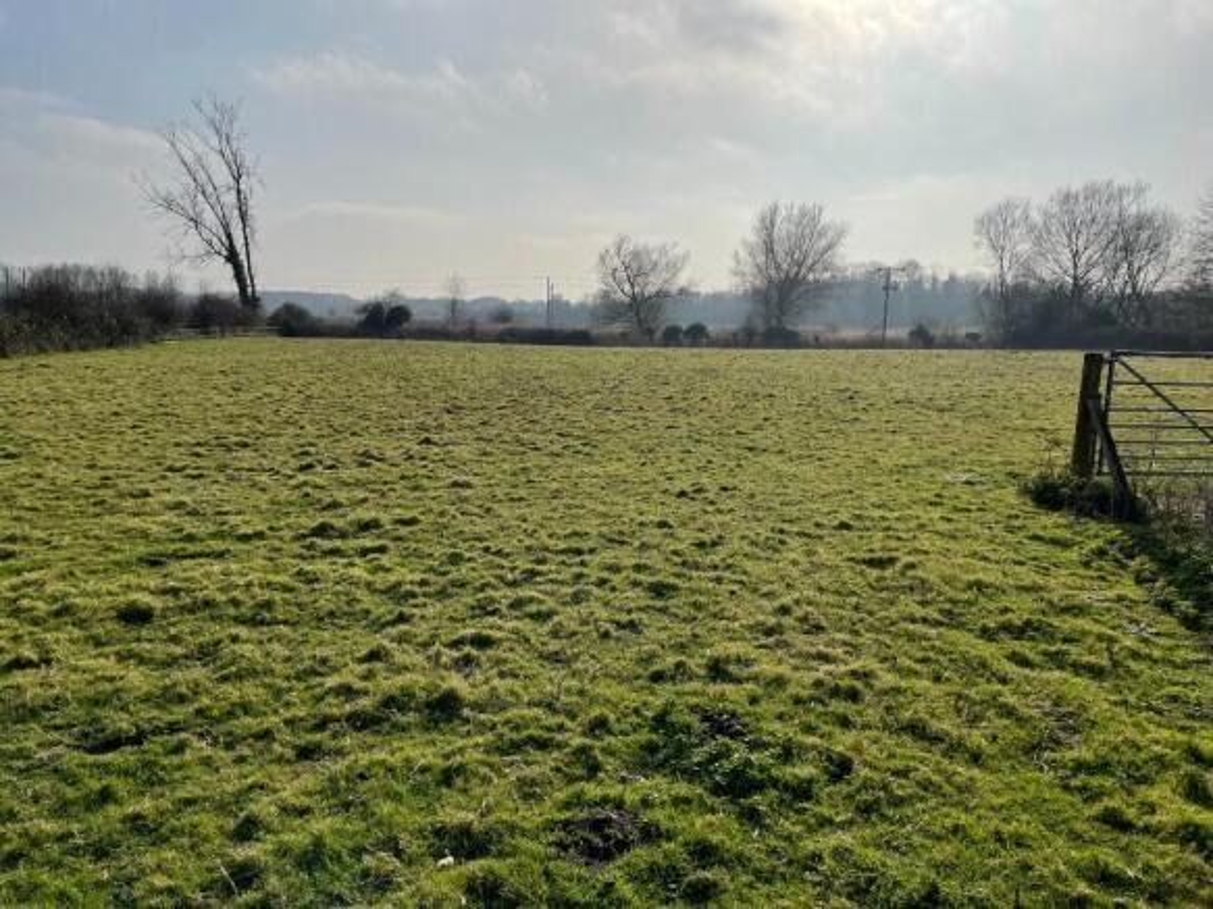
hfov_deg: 67.3
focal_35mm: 26
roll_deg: -0.2
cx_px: 606
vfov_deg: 53.0
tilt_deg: -7.5
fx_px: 911
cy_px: 454
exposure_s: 1/11905
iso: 32
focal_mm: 4.2
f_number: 1.6
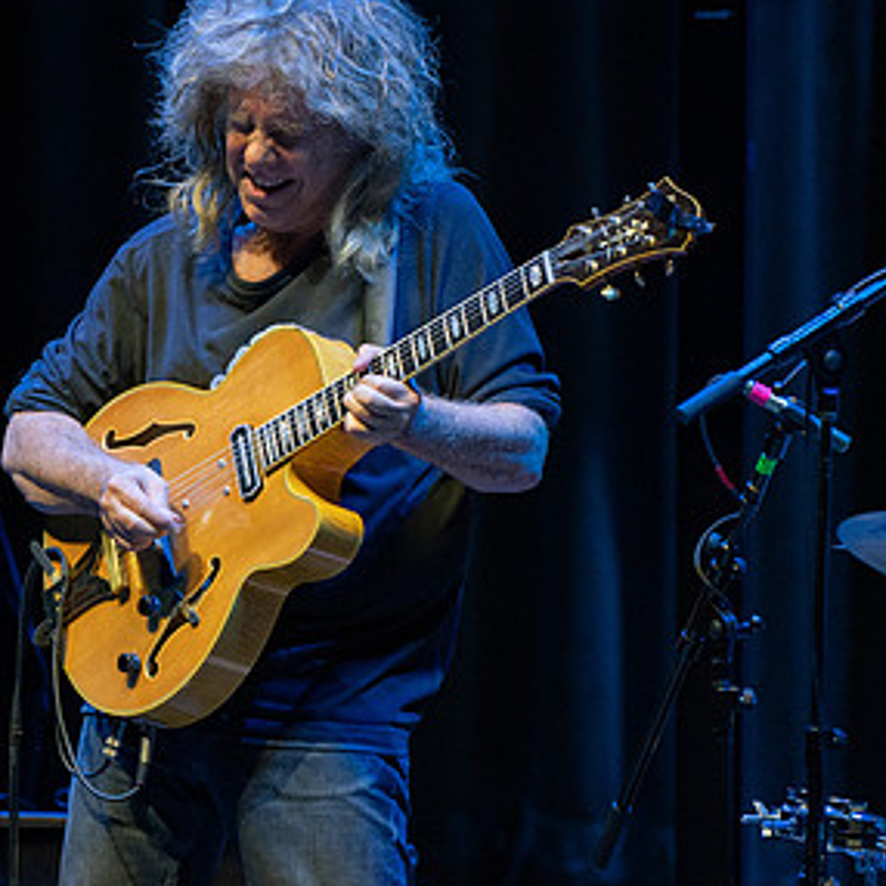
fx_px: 19691
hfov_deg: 2.6
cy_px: 386
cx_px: 273
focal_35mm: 680
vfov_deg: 2.6
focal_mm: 394
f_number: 7.1
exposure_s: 1/320
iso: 3200
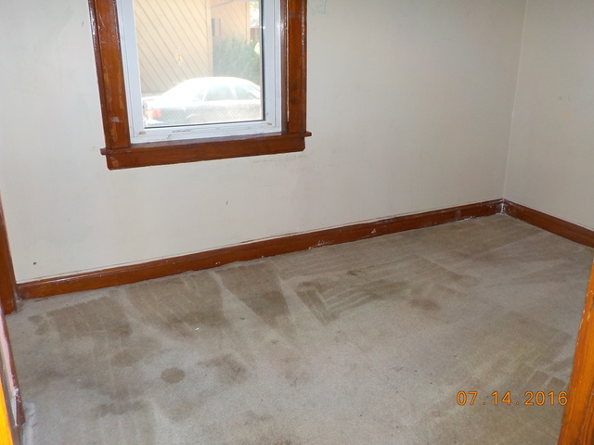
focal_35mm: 30
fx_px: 515
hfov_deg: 60.0
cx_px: 297
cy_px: 222
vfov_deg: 46.8
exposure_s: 1/30
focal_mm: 4.1
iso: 200
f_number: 3.3
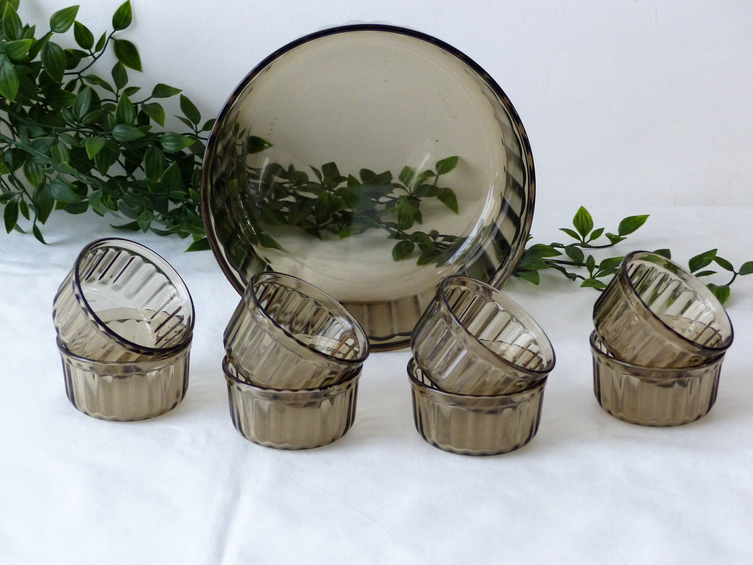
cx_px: 376
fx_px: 2001
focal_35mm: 92
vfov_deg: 16.1
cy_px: 282
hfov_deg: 21.3
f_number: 2.8
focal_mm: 15.5
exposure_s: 1/40
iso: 400
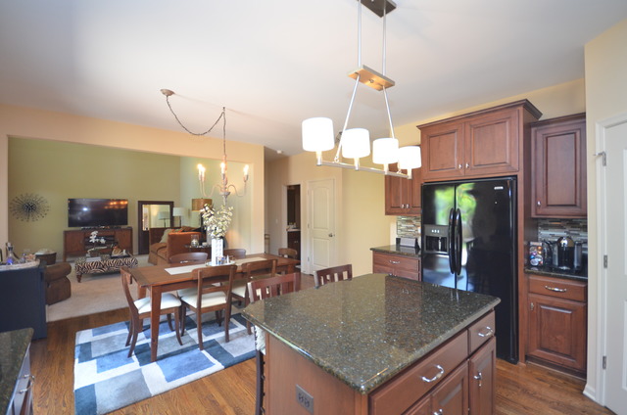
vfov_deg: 77.1
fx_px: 261
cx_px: 314
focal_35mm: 15
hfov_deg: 100.5
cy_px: 208
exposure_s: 1/50
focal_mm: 10
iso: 800
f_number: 4
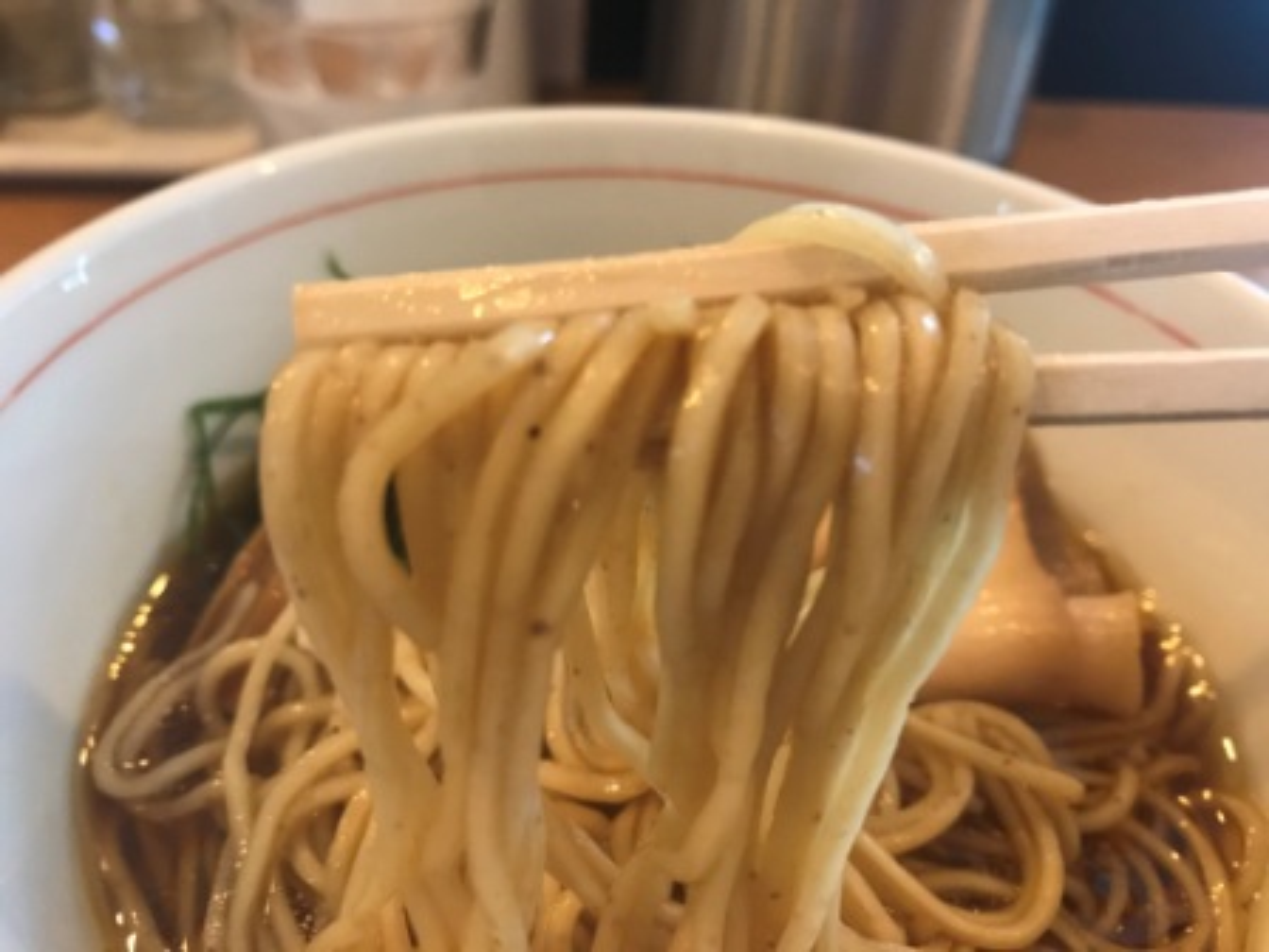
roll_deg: -4.5
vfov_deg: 49.7
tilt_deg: -40.0
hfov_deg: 63.4
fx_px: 1026
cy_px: 476
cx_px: 634
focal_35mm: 28
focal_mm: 3.99
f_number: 1.8
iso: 64
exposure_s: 1/15
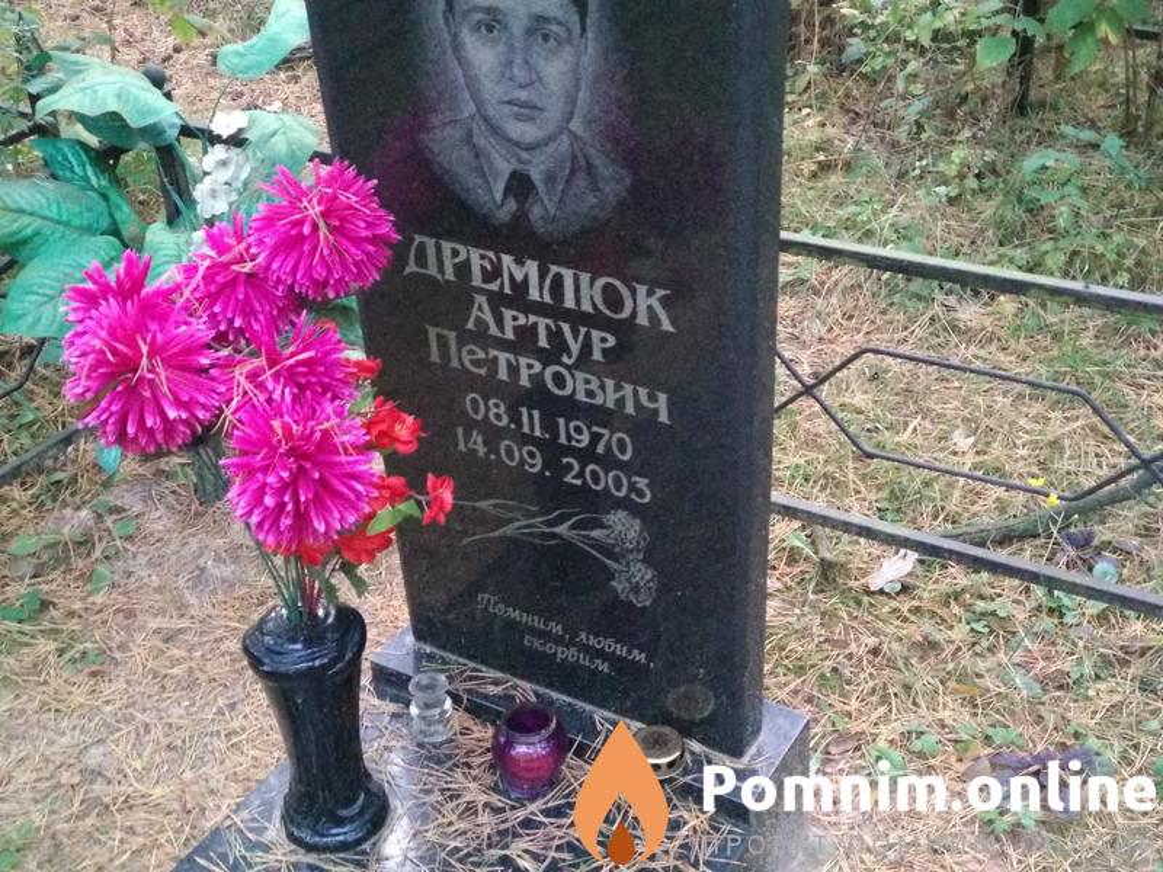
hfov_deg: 36.8
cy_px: 436
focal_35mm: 52
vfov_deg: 28.0
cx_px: 582
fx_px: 1747
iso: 3200
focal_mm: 5.99
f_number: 2.6
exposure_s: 1/30
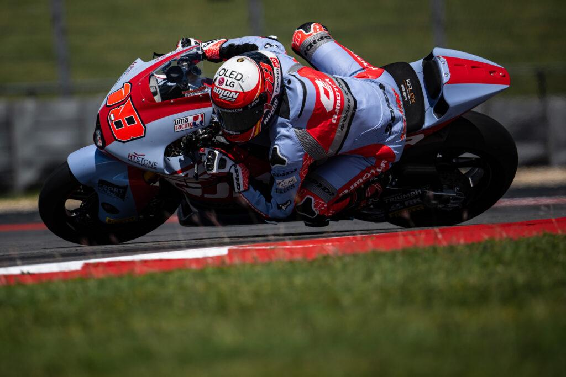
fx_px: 7431
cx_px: 291
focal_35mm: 473
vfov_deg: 2.9
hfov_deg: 4.4
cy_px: 156
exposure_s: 1/2000
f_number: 5
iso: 125
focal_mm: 400
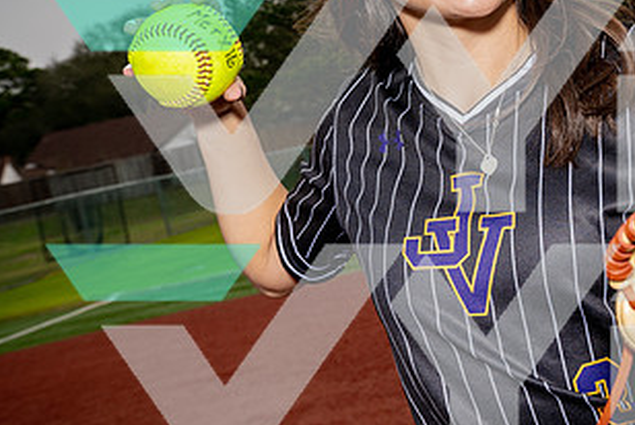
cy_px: 104
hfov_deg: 30.0
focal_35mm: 64
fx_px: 1130
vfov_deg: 21.1
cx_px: 577
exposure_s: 1/250
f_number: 8
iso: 100
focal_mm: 34
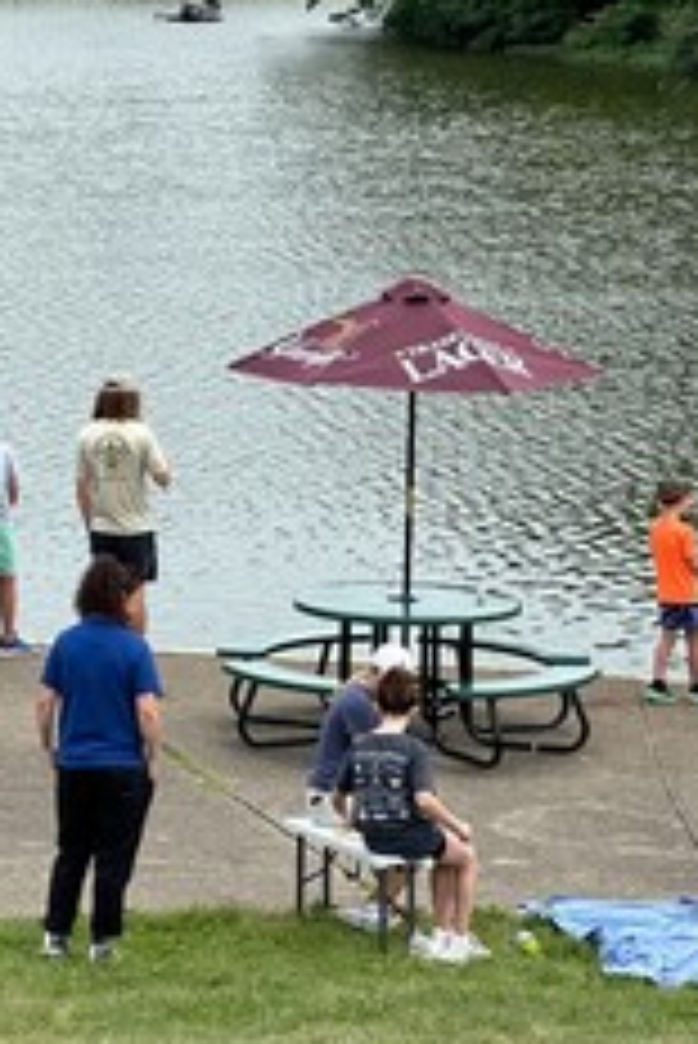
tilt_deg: -7.6
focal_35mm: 138
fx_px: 4007
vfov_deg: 14.8
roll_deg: -0.8
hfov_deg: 9.8
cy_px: 392
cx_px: -135
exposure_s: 1/573
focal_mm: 9
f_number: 2.8
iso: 32
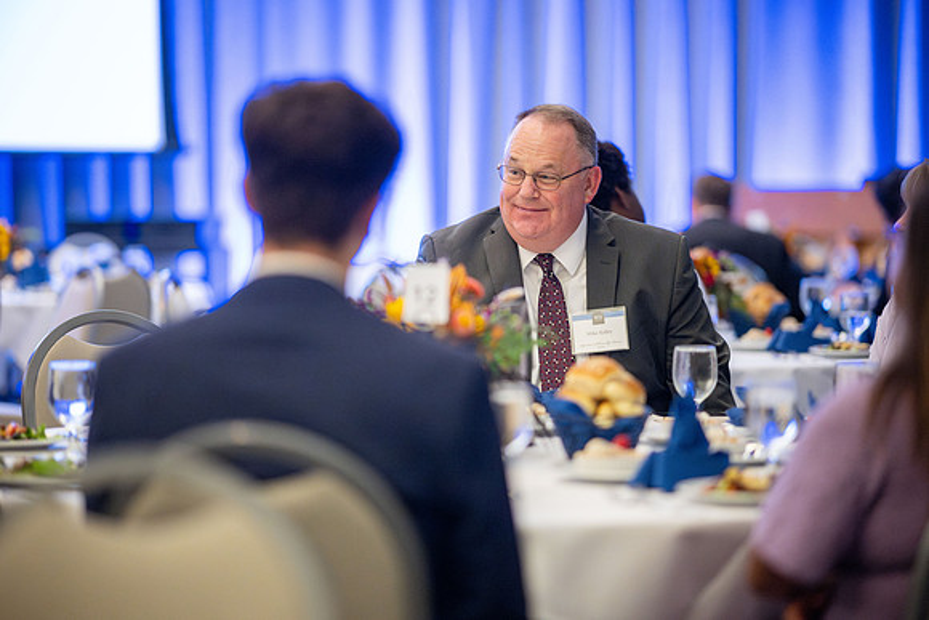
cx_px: 464
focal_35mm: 105
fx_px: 2710
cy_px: 310
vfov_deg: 13.0
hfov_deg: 19.5
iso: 6400
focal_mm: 105
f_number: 1.4
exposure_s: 1/500
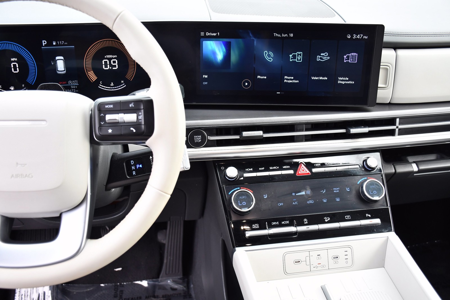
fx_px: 425
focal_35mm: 34
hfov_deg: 55.8
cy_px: 150
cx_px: 225
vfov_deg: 38.9
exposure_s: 1/200
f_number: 4.5
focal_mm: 23
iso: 500
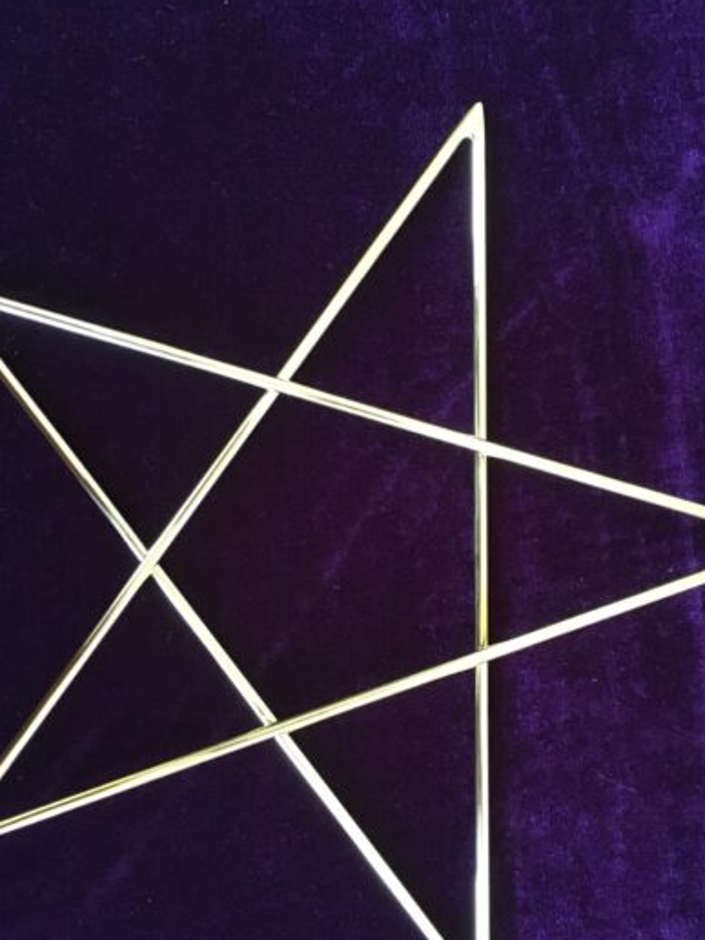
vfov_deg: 42.0
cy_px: 536
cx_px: 386
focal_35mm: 45
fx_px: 1222
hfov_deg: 32.2
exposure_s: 1/25
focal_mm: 4.15
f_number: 2.2
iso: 200
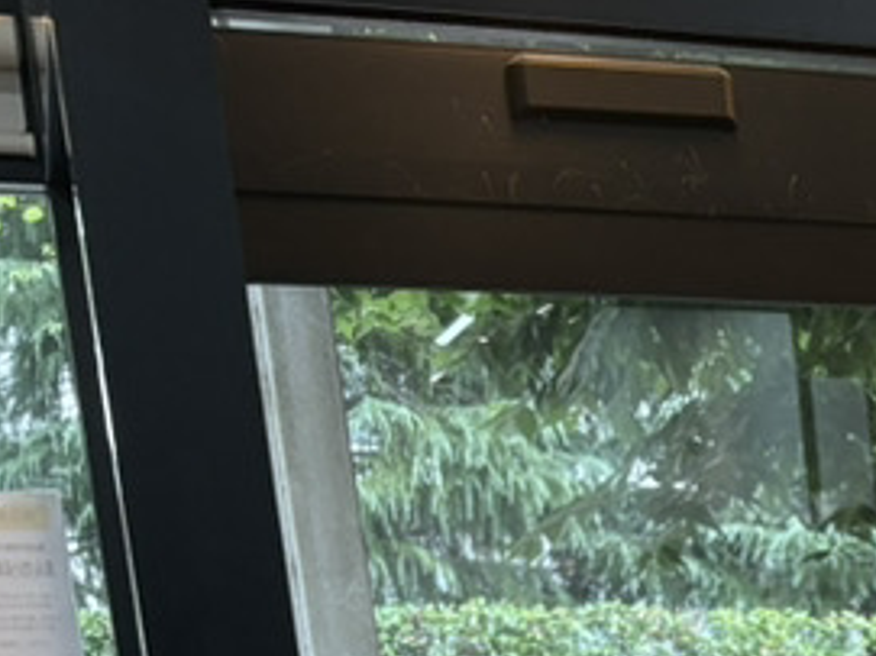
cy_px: 1393
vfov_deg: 11.4
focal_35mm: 115
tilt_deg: -15.2
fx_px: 2909
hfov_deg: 14.2
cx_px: 1768
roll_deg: +2.1
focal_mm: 5.96
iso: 64
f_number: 1.6
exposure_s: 1/50
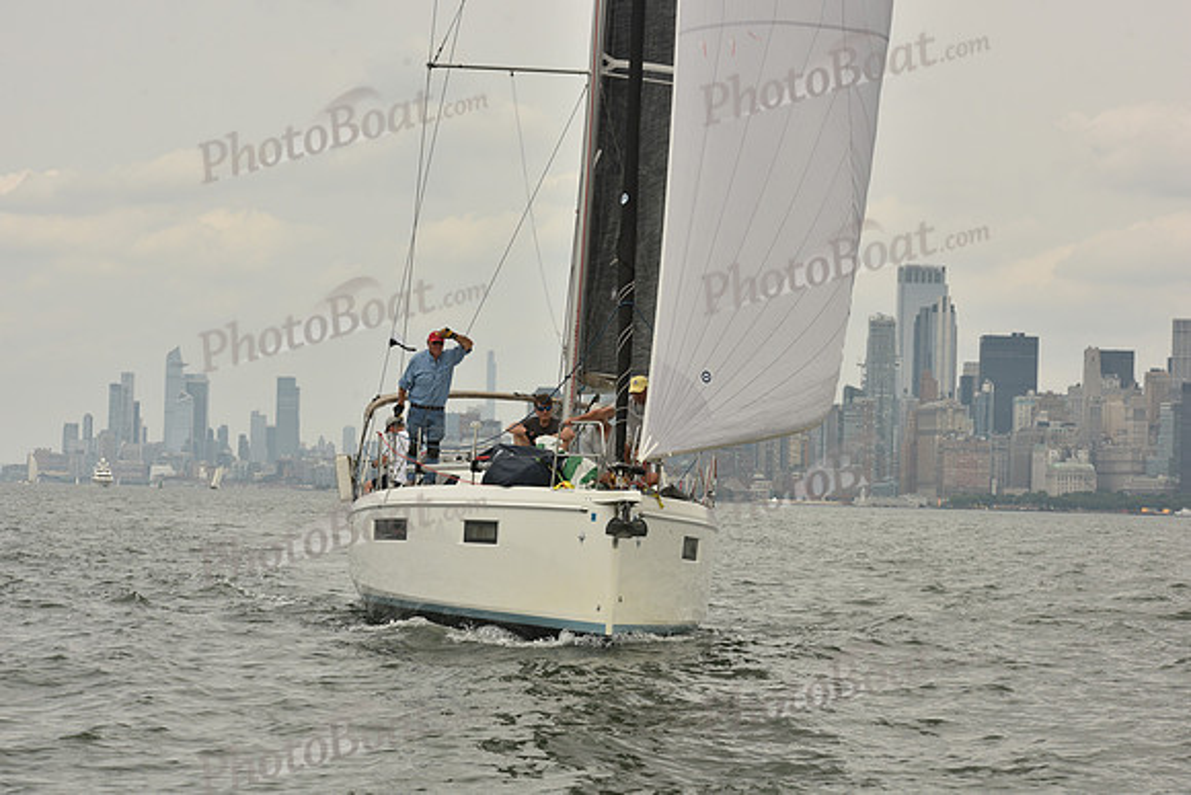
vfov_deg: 13.7
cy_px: 398
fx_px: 3309
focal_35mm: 100
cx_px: 596
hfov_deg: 20.4
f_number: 10
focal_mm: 100
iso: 250
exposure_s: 1/640
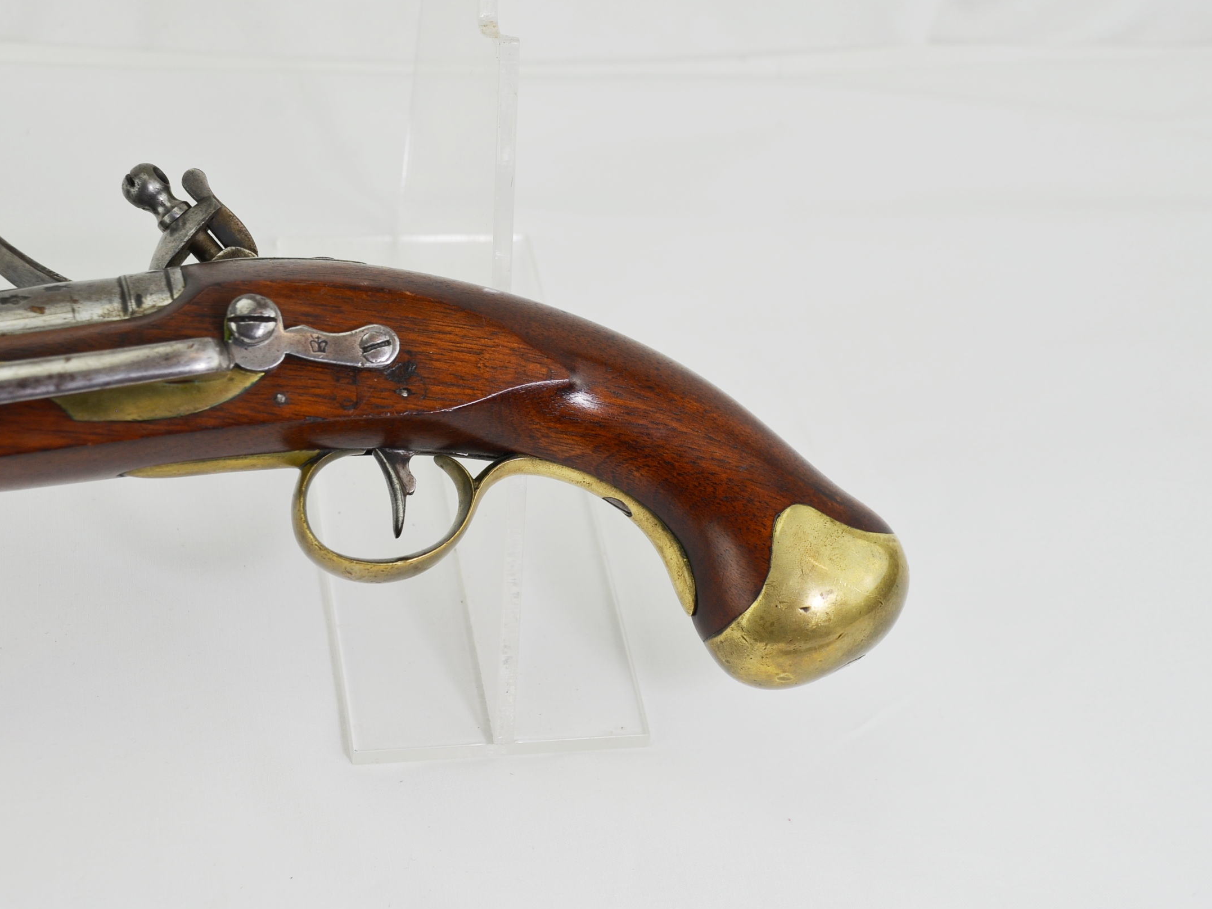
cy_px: 452
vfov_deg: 18.7
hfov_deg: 24.7
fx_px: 2766
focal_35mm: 79
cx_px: 582
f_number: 5.6
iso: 250
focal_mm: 48
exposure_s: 1/125
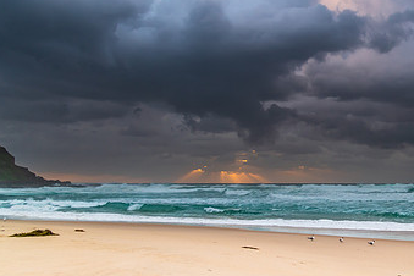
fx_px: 494
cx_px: 340
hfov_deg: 43.0
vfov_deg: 31.1
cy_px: 103
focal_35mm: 43
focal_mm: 24
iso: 400
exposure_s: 1/50
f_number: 4
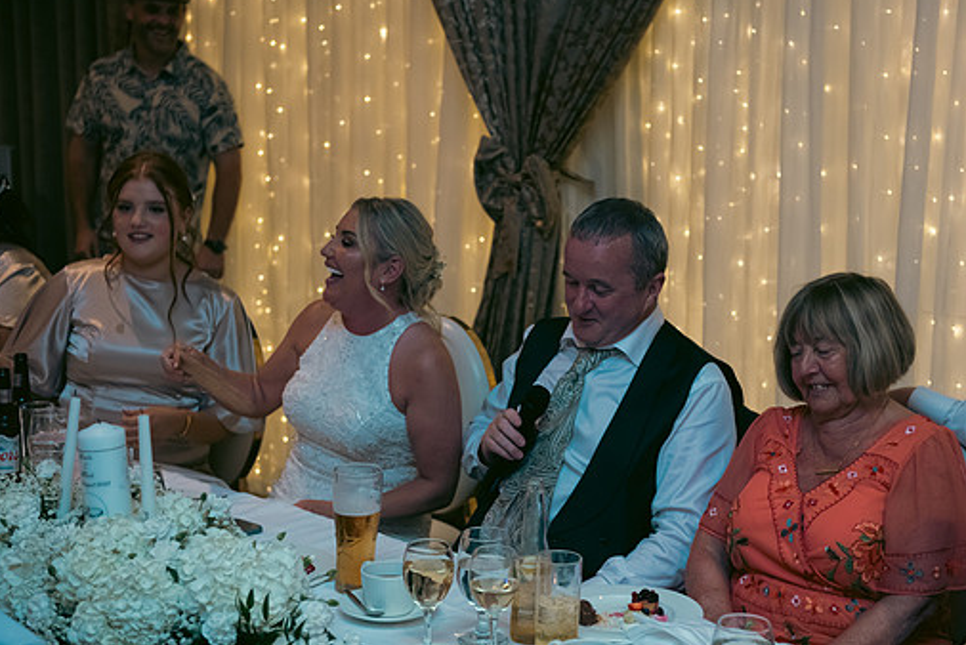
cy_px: 327
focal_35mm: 63
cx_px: 527
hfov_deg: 31.9
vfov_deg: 21.6
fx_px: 1691
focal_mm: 55
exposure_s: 1/160
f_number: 3.5
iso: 800
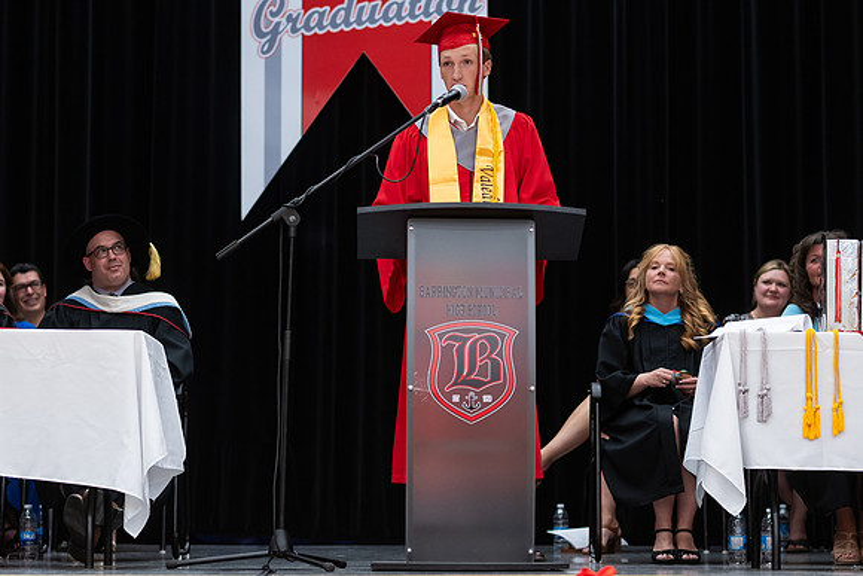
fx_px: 2861
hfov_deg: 17.2
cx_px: 432
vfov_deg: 11.5
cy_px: 300
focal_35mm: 119
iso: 1000
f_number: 2.8
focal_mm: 85
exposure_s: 1/200
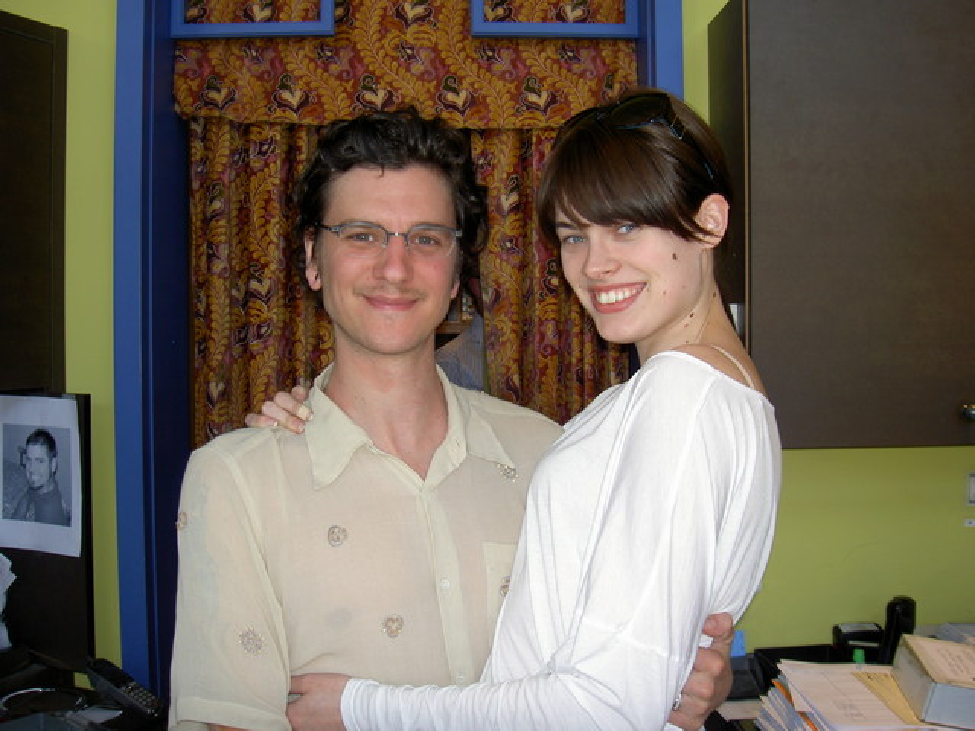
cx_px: 488
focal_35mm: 39
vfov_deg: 36.8
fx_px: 1098
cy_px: 366
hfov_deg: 47.9
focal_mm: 8
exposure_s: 1/60
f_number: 2.8
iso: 100
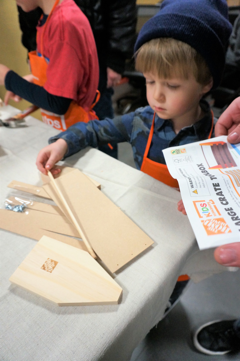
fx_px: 241
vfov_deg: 73.8
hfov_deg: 53.0
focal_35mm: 24
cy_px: 180
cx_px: 120
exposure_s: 1/160
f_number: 4
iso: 1600
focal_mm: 16
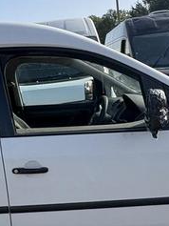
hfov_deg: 26.5
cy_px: 120
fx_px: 345
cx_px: 13
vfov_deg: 36.1
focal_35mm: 53
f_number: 2.2
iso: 40
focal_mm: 2.22
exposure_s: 1/1217
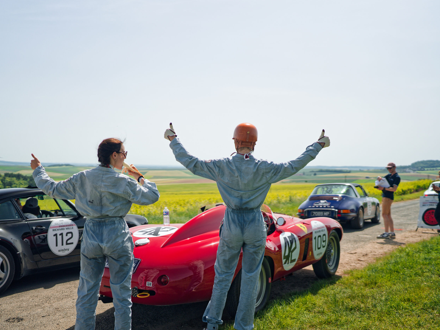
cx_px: 192
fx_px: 483
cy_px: 165
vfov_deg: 37.7
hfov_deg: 48.9
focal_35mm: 38
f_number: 1.4
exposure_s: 1/8000
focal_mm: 35
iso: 100
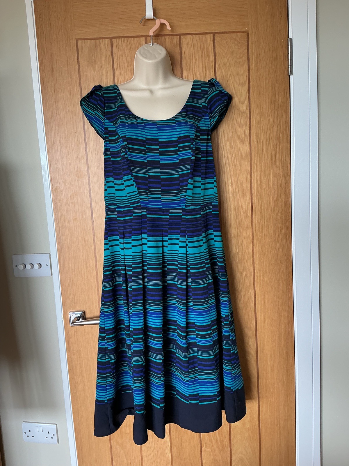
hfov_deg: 48.2
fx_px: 390
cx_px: 174
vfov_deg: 61.7
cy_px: 233
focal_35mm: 29
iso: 64
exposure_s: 1/60
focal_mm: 3
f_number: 1.8
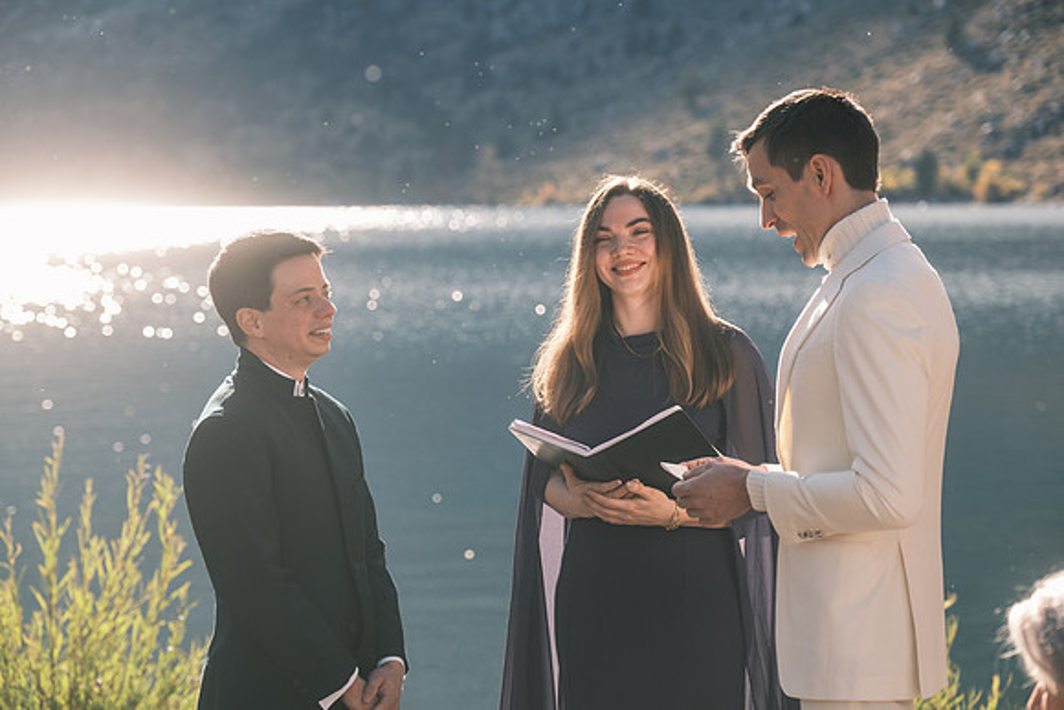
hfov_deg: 18.3
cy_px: 355
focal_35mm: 112
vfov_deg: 12.2
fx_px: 3311
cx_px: 532
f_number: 3.6
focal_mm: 74.4
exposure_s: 1/640
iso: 200
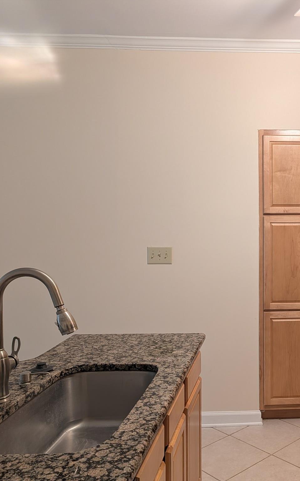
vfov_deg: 56.7
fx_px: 445
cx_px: 285
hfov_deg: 34.6
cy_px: 240
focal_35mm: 34
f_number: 1.68
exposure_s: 1/30
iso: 280
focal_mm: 6.9
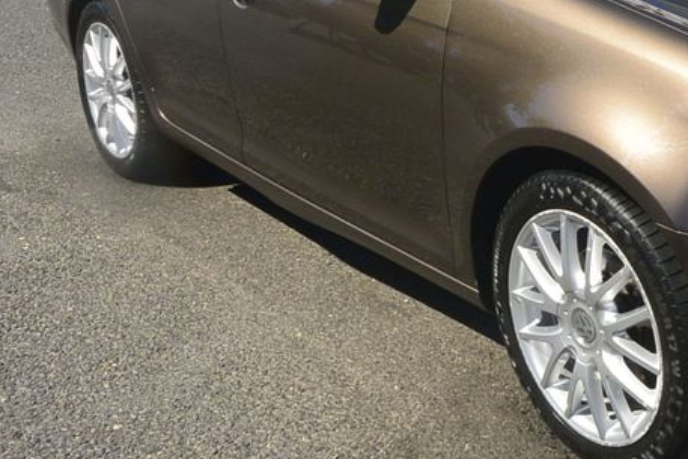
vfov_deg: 20.6
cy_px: 76
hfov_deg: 29.1
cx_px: 676
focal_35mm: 65
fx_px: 1243
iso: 160
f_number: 10
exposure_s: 1/250
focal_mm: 11
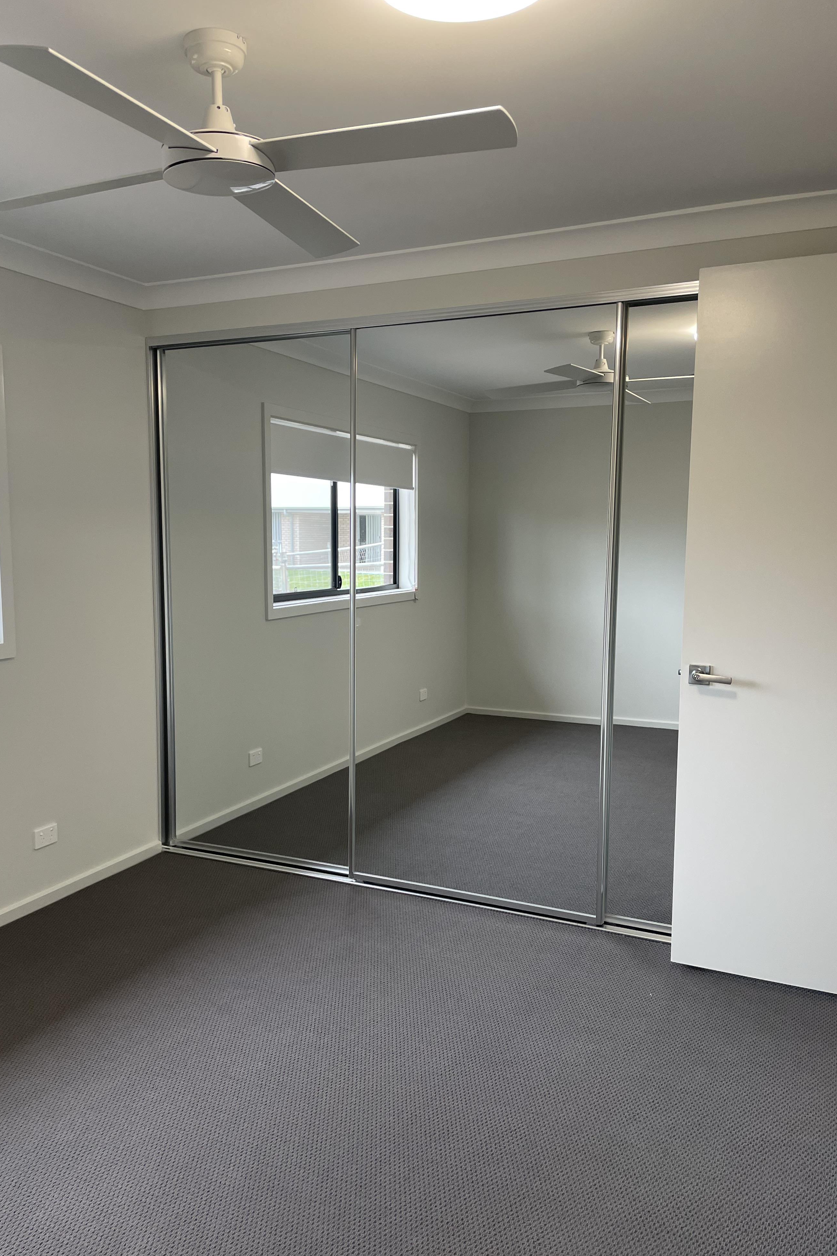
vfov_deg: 65.5
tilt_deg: -5.4
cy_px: 638
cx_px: 372
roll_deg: +0.0
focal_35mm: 28
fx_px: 976
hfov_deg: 46.3
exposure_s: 1/100
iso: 125
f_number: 1.6
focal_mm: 4.2
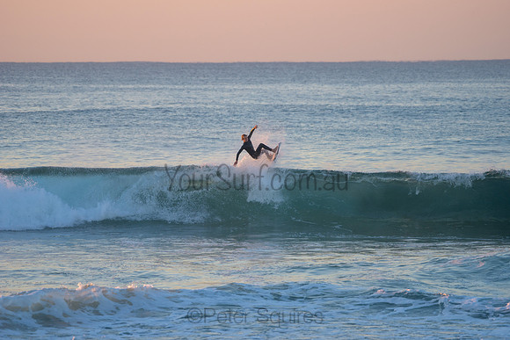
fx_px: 3967
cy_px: 170
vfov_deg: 4.9
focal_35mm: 280
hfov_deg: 7.4
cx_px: 255
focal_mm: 280
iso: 320
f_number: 5.6
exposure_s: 1/400
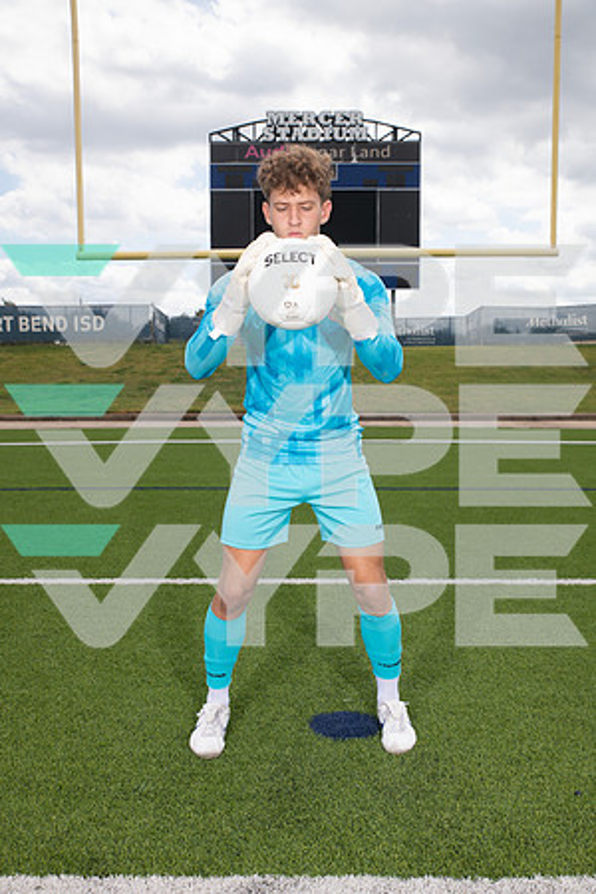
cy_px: 447
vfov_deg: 54.4
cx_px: 298
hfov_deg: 37.9
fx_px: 869
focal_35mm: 35
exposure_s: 1/400
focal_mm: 35
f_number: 7.1
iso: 125
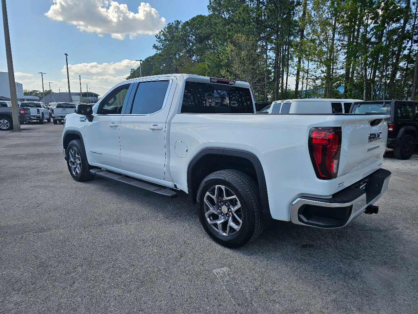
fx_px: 278
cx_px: 209
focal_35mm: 23
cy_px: 157
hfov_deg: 73.9
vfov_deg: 58.9
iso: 10
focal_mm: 6.3
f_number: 1.7
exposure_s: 1/594
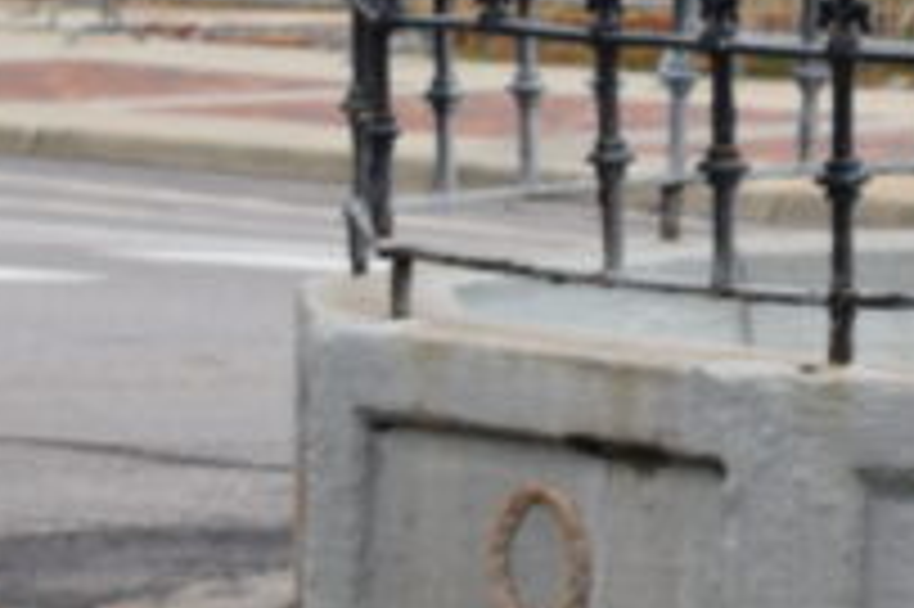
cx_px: 1981
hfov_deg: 5.8
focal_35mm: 348
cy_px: -263
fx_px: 8828
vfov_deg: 3.9
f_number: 8
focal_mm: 46
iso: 200
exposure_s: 1/250
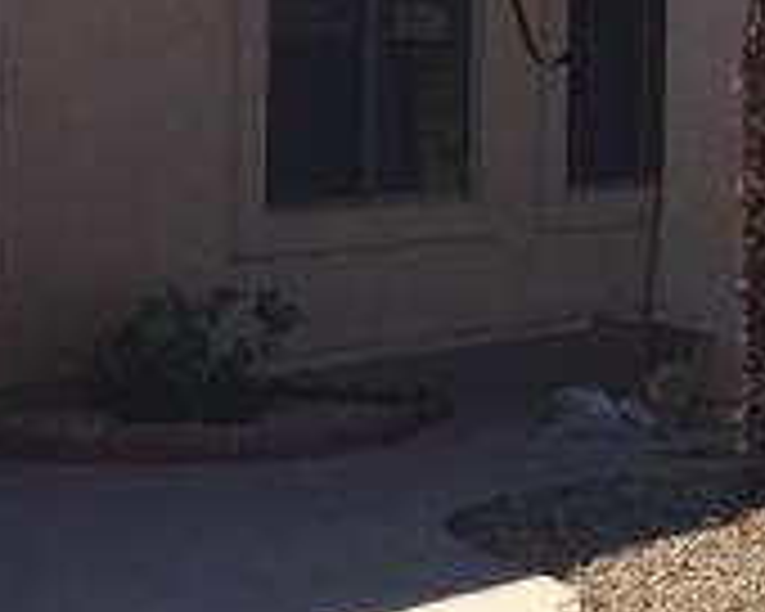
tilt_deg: -3.1
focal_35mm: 171
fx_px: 3872
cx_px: 1750
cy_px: 202
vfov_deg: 9.0
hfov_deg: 10.0
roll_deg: -1.4
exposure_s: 1/2198
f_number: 2.2
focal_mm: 4.15
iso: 32
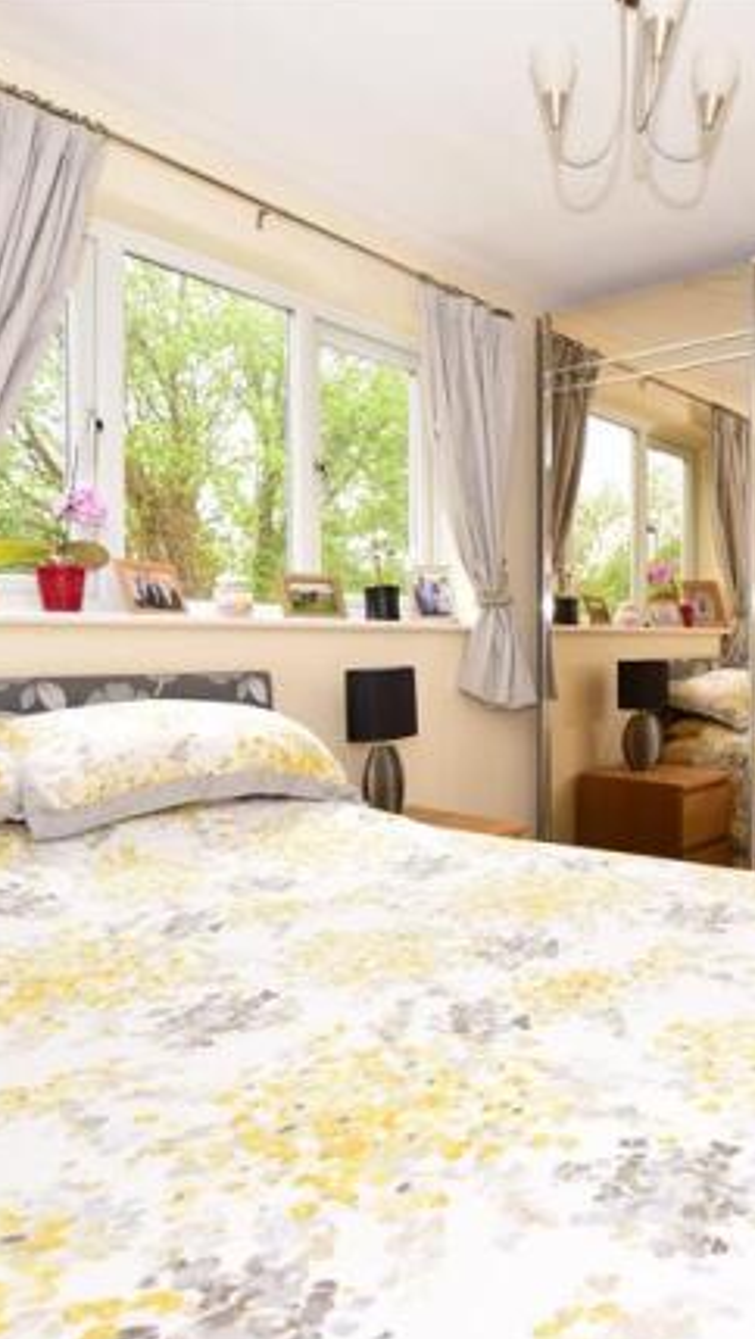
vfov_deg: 76.3
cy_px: 666
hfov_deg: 45.3
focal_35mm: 24
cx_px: 608
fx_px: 852
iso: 400
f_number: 8
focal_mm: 10
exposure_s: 1/60
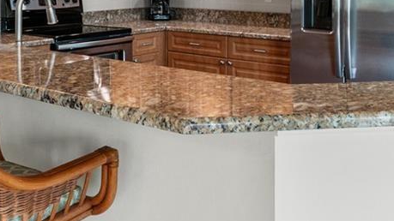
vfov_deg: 23.3
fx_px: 512
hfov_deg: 41.9
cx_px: 155
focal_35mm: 49
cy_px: -3
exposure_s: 1/15
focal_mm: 14
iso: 200
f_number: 8
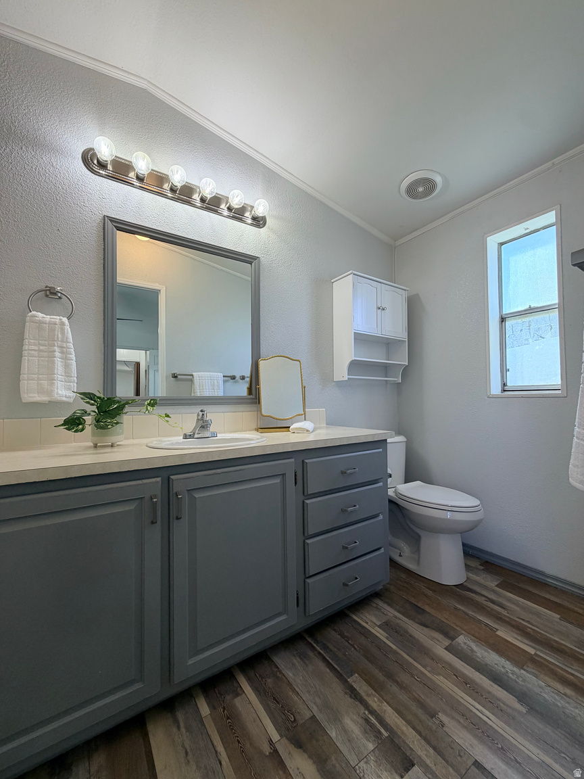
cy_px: 390
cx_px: 292
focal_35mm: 14
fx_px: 315
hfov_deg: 85.7
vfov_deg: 102.1
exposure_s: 1/120
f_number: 2.2
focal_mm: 2.22
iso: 100
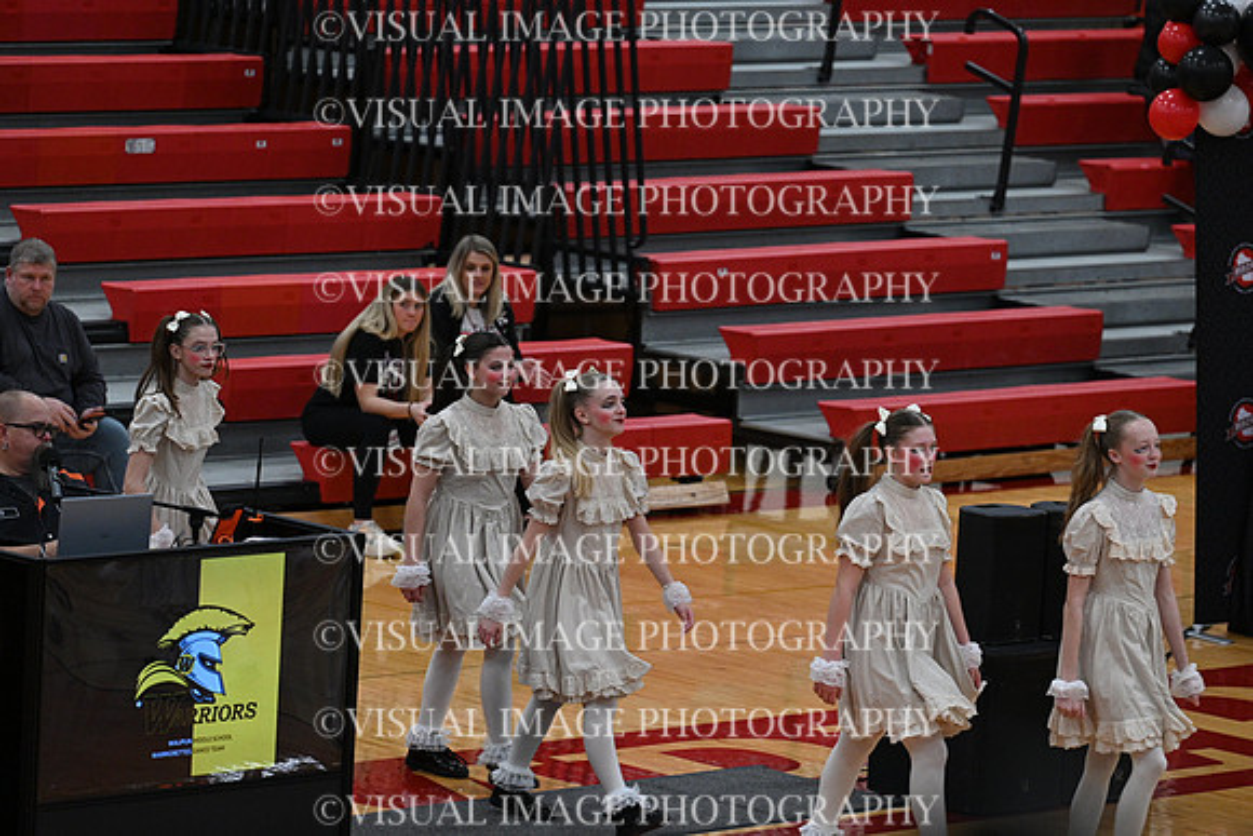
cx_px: 626
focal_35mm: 200
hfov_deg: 10.3
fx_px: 6962
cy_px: 418
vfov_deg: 6.9
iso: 4000
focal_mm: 200
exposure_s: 1/400
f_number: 4
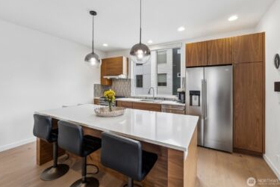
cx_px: 140
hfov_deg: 96.7
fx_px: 124
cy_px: 89
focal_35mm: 16
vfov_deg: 73.7
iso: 250
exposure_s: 1/15
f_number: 9
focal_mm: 10
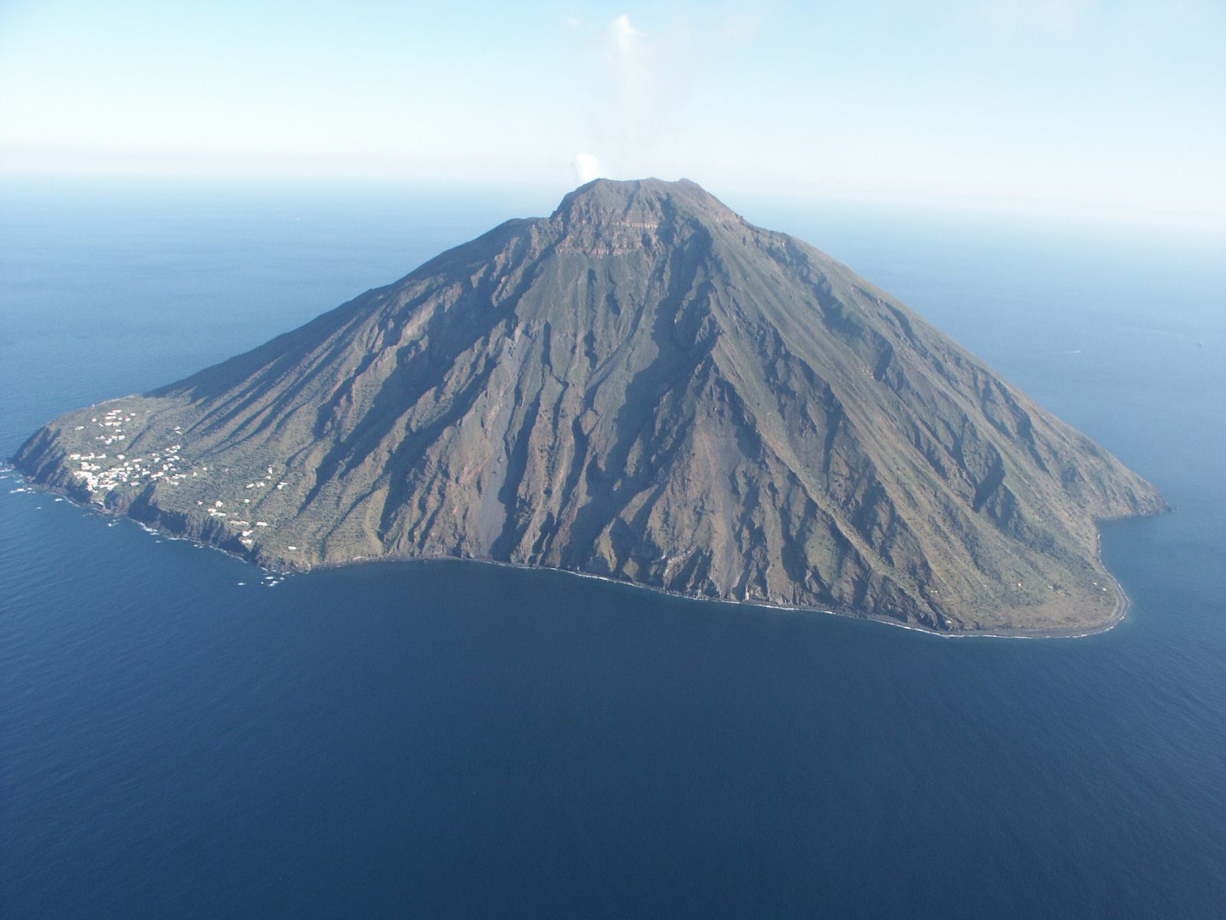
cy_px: 460
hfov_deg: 63.4
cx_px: 613
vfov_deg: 49.7
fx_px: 992
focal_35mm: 28
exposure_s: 1/250
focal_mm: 7.21
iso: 100
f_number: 5.6
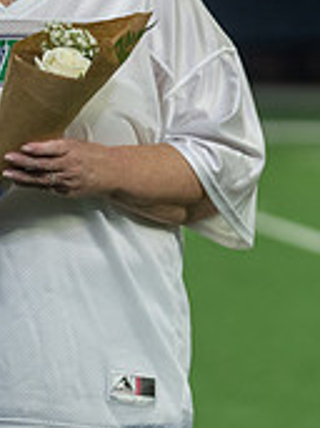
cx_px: -348
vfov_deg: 5.0
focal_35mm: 399
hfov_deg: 3.7
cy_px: 21
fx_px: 4924
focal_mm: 107
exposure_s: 1/320
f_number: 2.8
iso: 1250
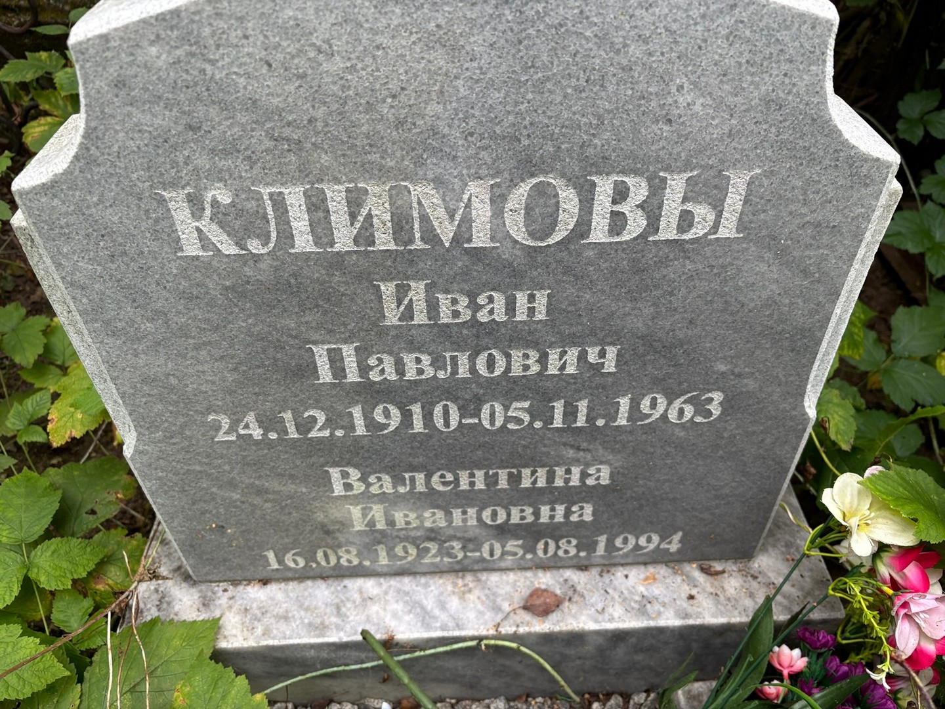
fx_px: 710
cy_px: 354
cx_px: 472
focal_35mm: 26
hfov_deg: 67.3
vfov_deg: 53.1
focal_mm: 5.96
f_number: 1.6
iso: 80
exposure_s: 1/121
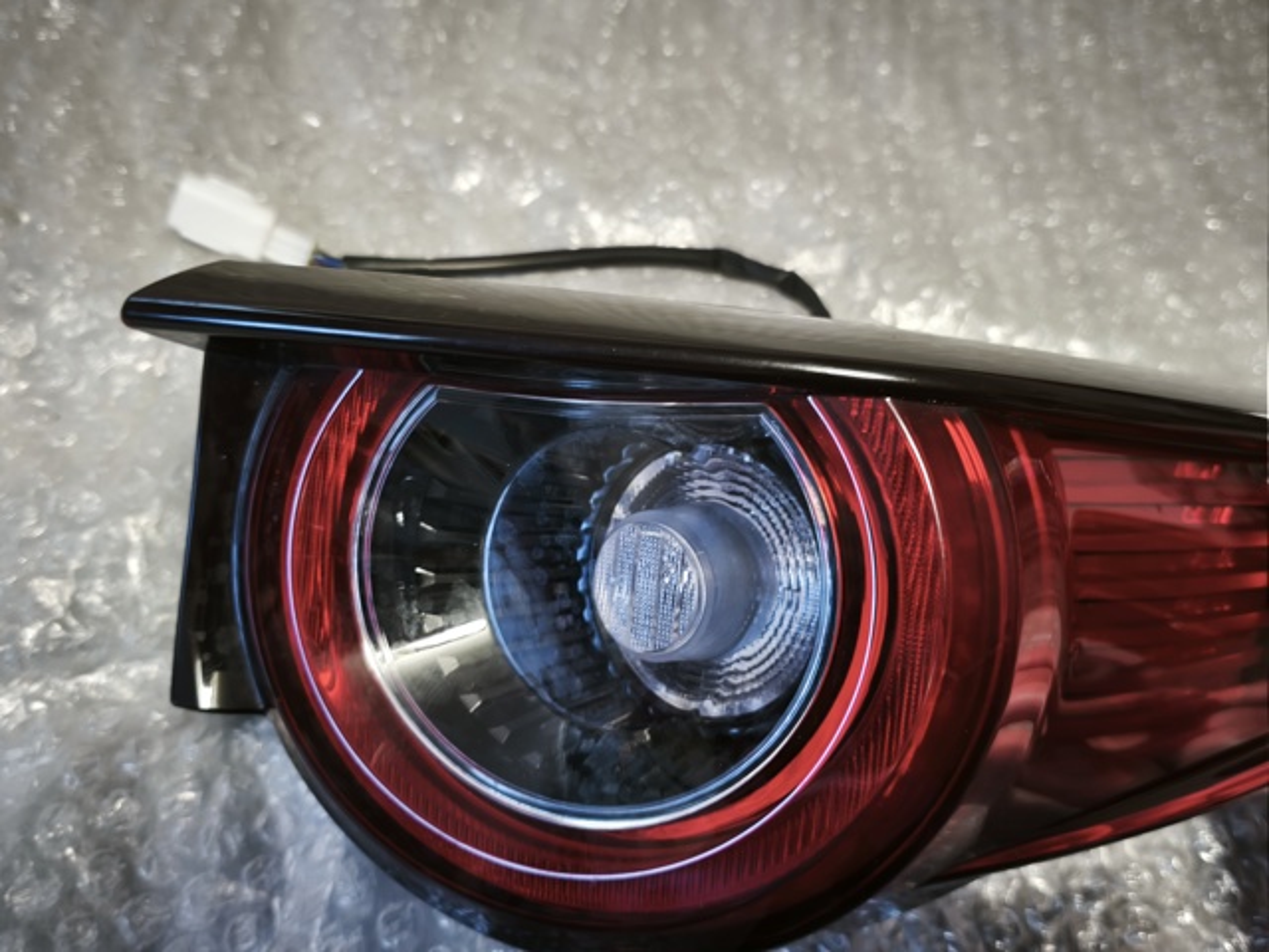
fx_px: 1283
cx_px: 634
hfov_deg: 52.6
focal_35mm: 35
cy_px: 476
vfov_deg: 40.7
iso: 800
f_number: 1.7
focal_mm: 5.35
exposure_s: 1/33.3
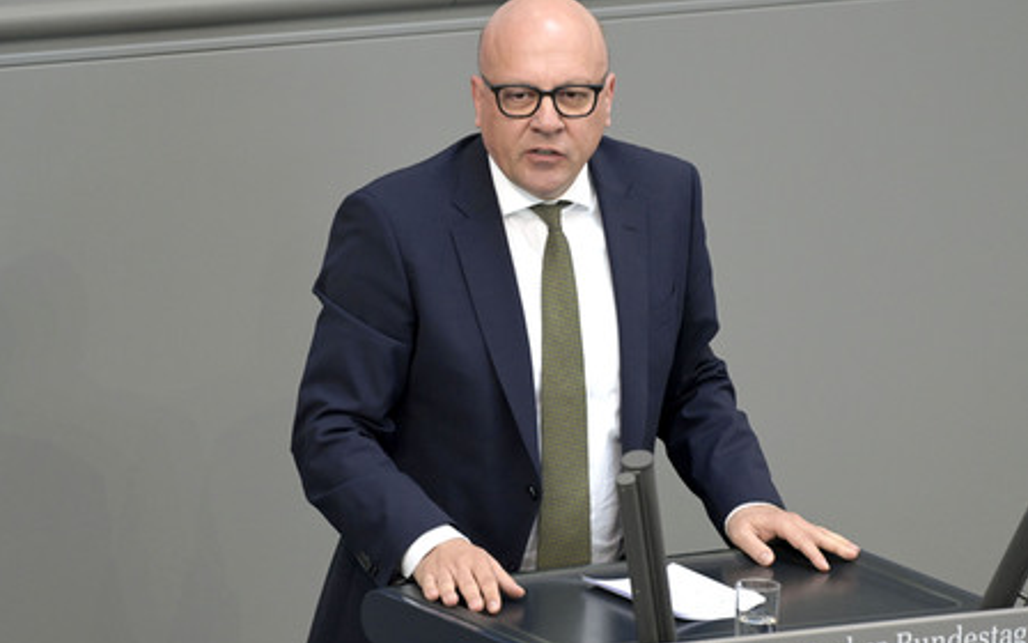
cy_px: 324
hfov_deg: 5.1
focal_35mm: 410
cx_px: 515
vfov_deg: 3.2
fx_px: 11487
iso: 8000
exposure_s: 1/400
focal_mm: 400
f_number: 5.6
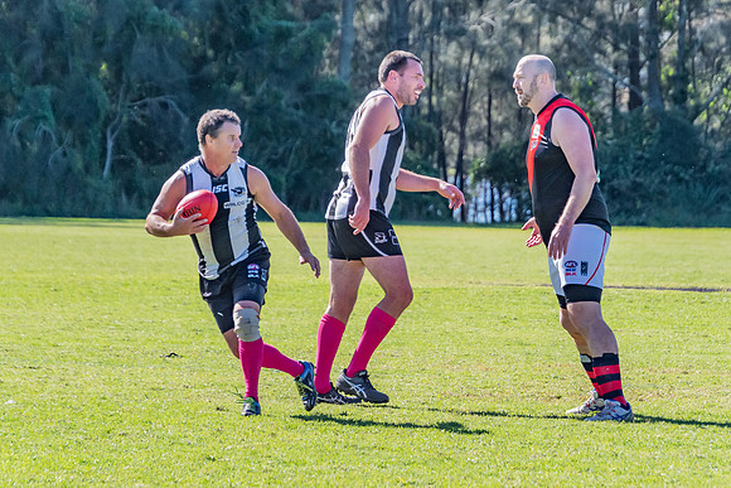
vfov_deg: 4.2
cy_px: 232
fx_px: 6612
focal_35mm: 326
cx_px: 338
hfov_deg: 6.3
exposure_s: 1/2000
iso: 800
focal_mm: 170
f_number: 6.3
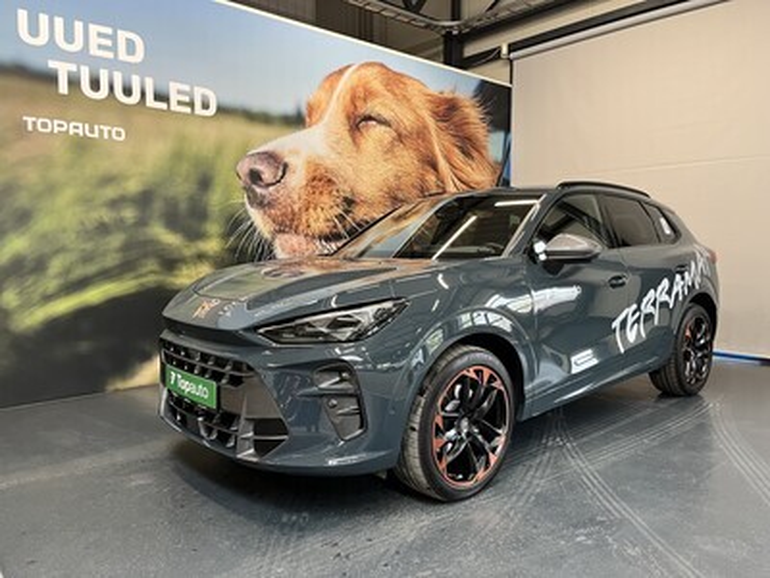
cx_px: 385
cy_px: 289
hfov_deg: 67.3
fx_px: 578
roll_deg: +0.6
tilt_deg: -5.4
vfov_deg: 53.1
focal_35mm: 26
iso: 125
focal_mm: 5.1
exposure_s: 1/99
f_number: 1.6
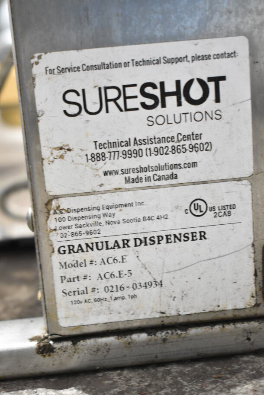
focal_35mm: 60
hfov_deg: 22.6
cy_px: 198
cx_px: 132
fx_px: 659
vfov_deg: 33.4
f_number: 5
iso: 3600
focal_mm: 40
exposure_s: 1/60
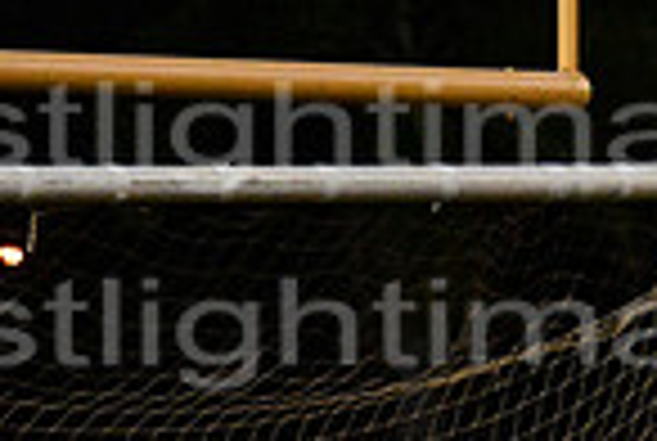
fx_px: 15781
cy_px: 826
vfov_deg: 1.6
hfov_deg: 2.4
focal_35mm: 863
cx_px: 364
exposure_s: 1/1250
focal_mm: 145
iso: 6400
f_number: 4
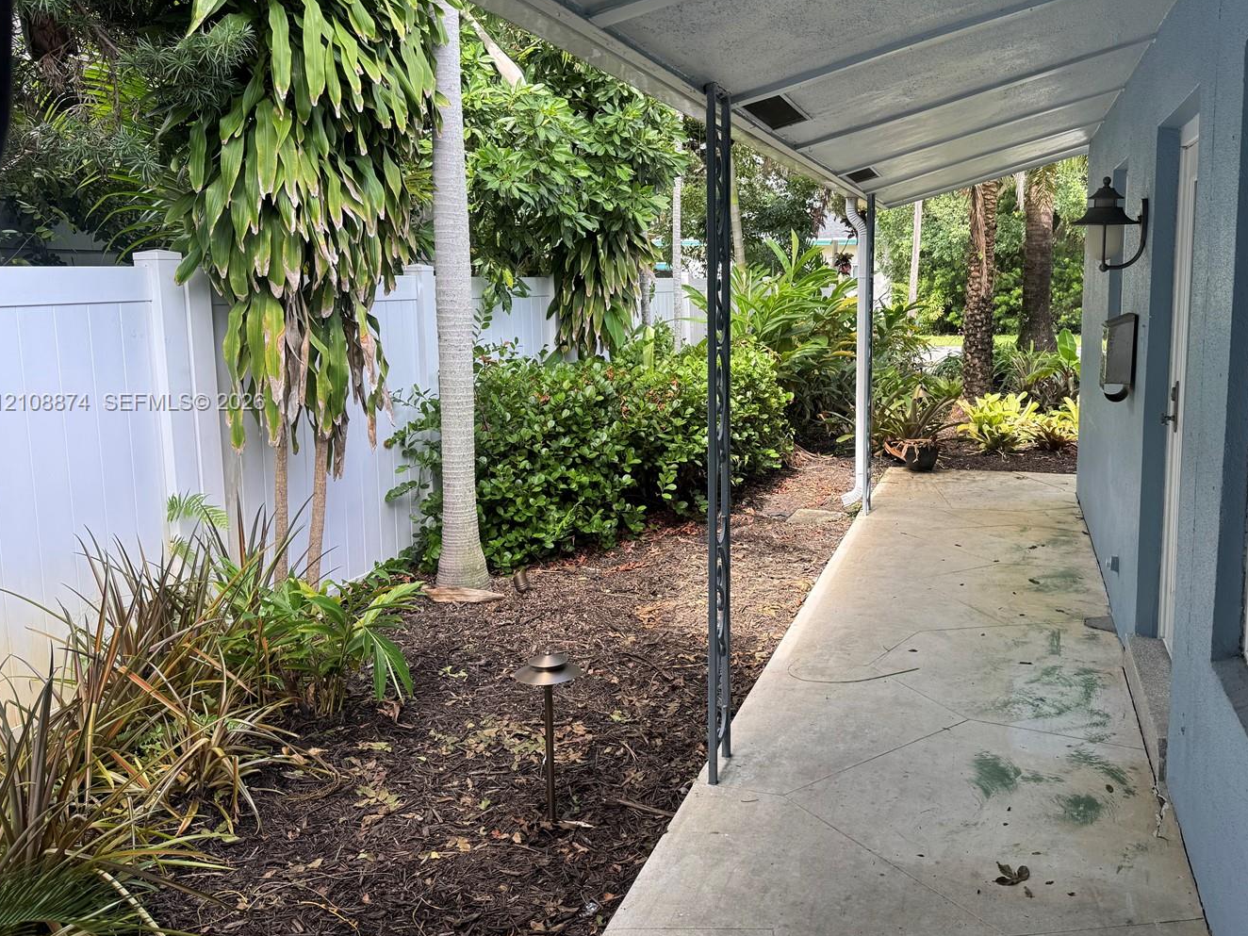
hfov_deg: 61.3
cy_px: 403
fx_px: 1046
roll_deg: +0.0
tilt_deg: -7.0
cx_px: 726
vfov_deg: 48.1
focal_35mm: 29
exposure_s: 1/514
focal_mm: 6.76
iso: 80
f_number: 1.78
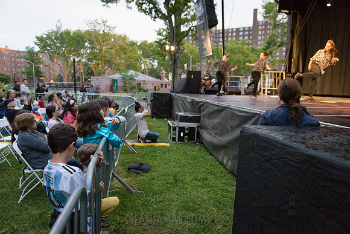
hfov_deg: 73.7
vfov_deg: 53.2
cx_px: 175
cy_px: 117
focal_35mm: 24
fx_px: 233
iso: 4000
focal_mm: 24
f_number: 2.8
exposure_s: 1/1250
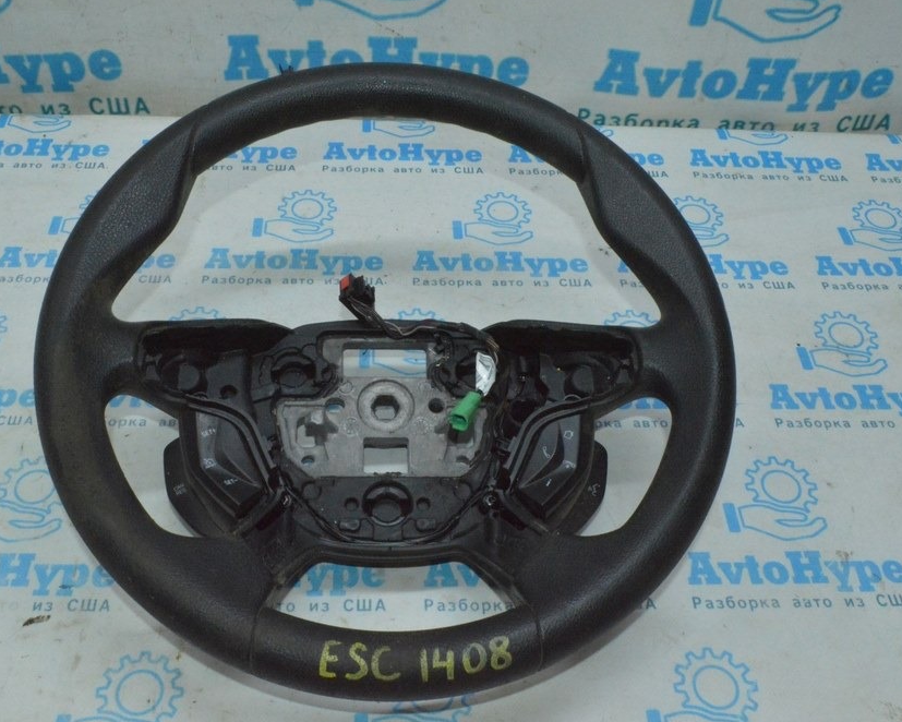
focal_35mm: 37
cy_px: 360
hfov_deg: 49.4
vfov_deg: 40.6
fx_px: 977
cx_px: 382
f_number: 25
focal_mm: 21
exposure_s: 1/60
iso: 5600
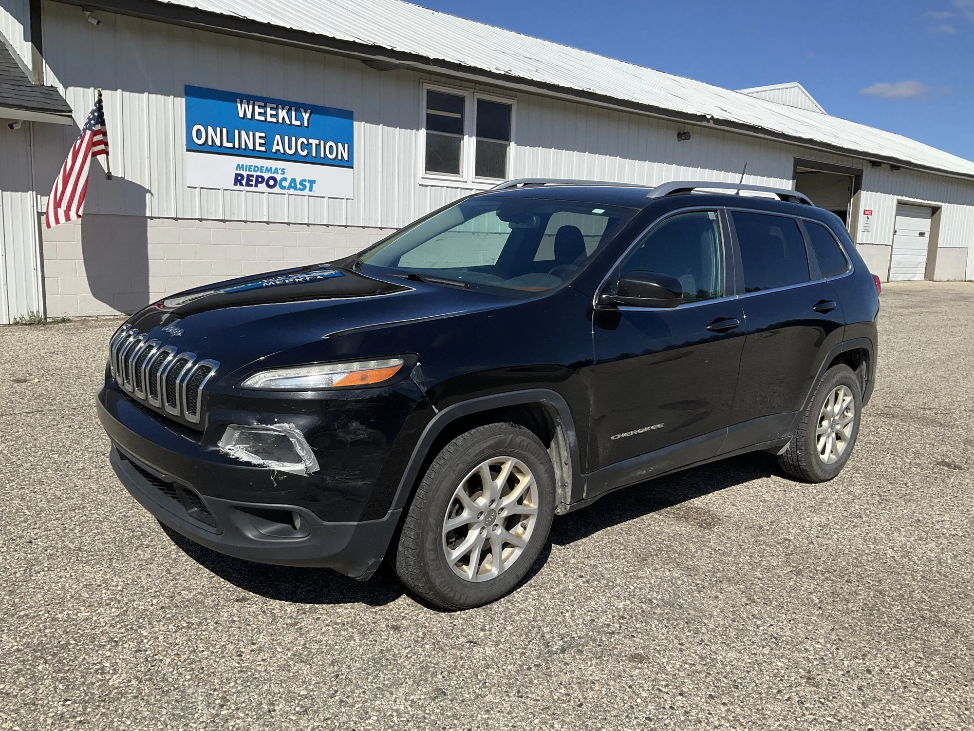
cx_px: 487
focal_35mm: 29
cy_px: 366
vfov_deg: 48.2
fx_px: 816
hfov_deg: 61.7
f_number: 1.8
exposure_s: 1/2427
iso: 25
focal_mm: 3
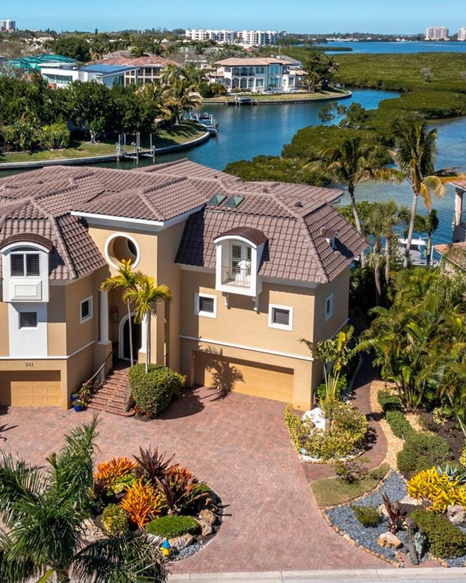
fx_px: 828
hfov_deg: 31.2
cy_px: 243
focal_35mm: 48
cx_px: 154
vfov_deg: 38.7
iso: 100
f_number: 6.3
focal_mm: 10.26
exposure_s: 1/640
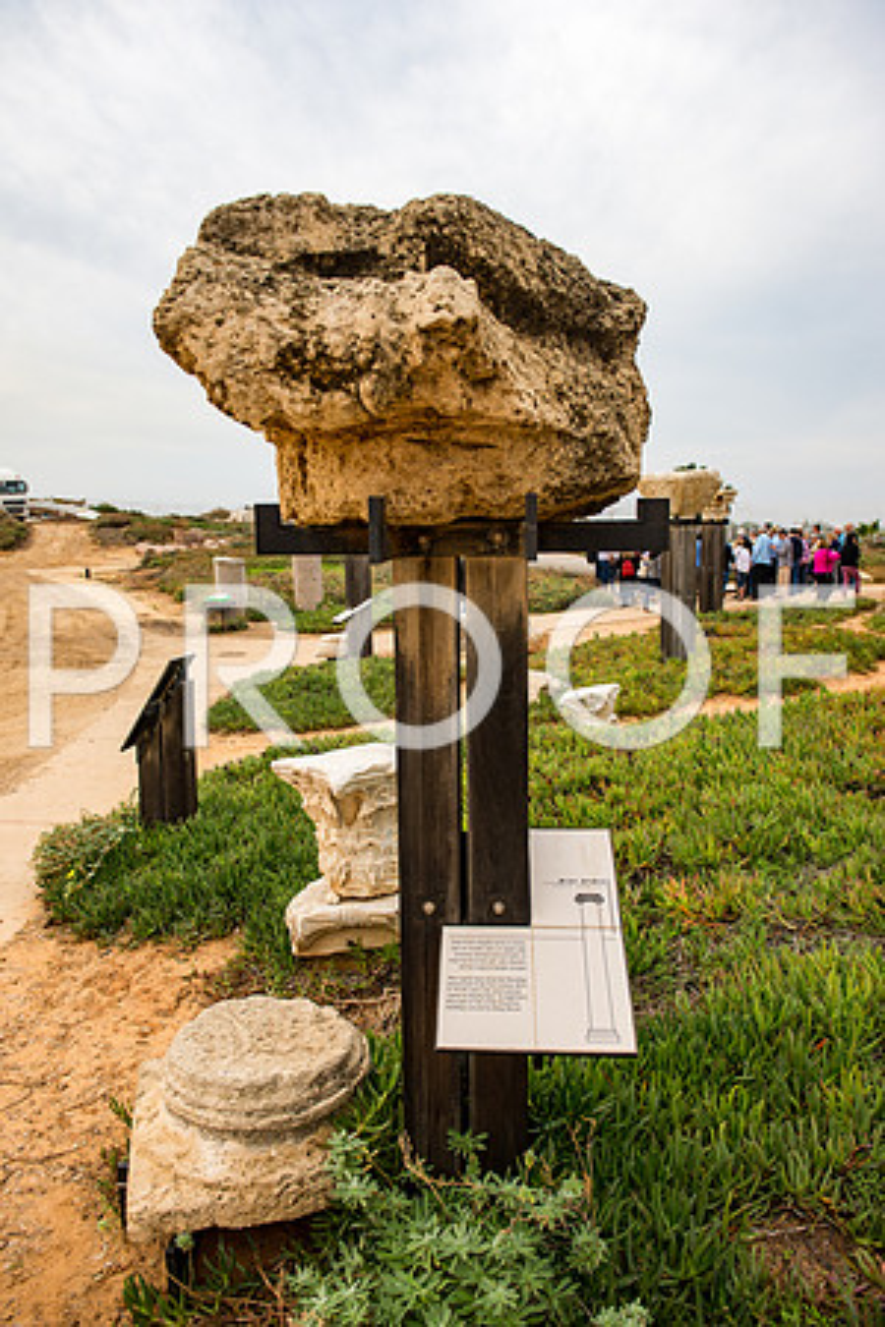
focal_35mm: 26
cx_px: 442
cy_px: 664
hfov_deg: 49.6
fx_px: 959
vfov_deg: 69.4
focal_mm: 26
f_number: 3.5
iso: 100
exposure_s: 1/400
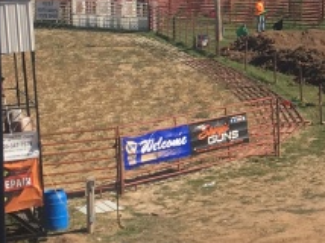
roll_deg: +0.0
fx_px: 1304
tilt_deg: -5.7
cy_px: 43
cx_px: 529
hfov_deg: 13.2
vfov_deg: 10.6
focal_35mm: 139
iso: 25
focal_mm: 4.15
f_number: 2.2
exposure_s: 1/1425
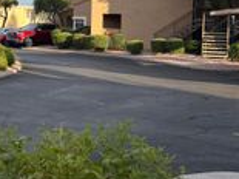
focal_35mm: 84
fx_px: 580
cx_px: -125
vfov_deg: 17.3
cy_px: 18
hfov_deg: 20.0
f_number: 1.6
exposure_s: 1/2062
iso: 50
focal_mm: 5.96
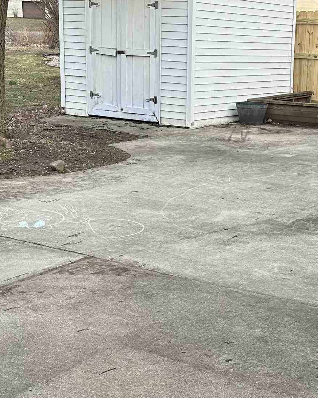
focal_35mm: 65
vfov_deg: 29.1
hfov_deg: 23.3
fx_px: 764
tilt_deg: -15.8
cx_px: 225
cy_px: 234
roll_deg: -1.0
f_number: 1.78
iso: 80
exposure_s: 1/310
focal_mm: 6.86
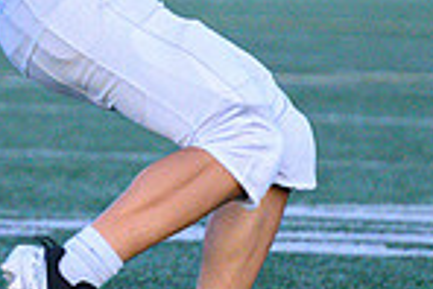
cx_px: -44
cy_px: 80
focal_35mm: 802
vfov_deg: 1.7
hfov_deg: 2.6
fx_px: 9656
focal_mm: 140
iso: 3200
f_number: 4
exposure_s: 1/1600
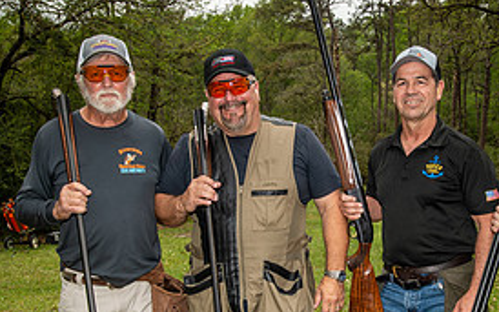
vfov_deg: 23.6
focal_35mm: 54
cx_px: 319
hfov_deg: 37.3
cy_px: 254
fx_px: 734
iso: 125
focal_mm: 25
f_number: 9
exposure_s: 1/125
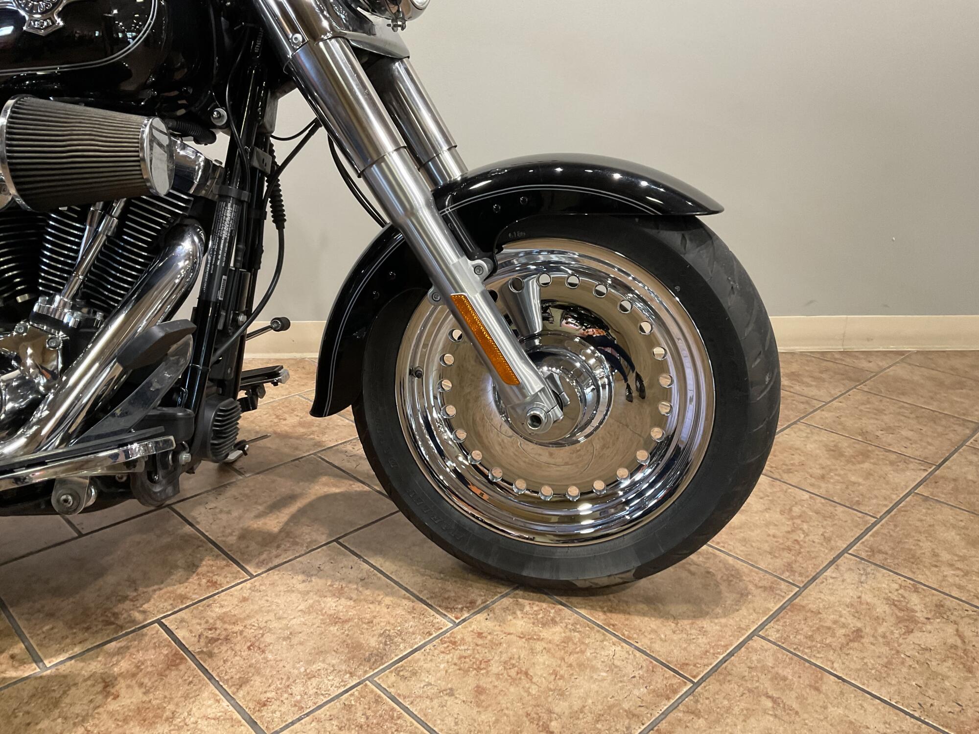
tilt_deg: -21.1
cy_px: 367
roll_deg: -0.8
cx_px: 490
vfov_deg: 48.2
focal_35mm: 29
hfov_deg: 61.7
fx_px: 820
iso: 100
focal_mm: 3
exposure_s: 1/60
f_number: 1.8
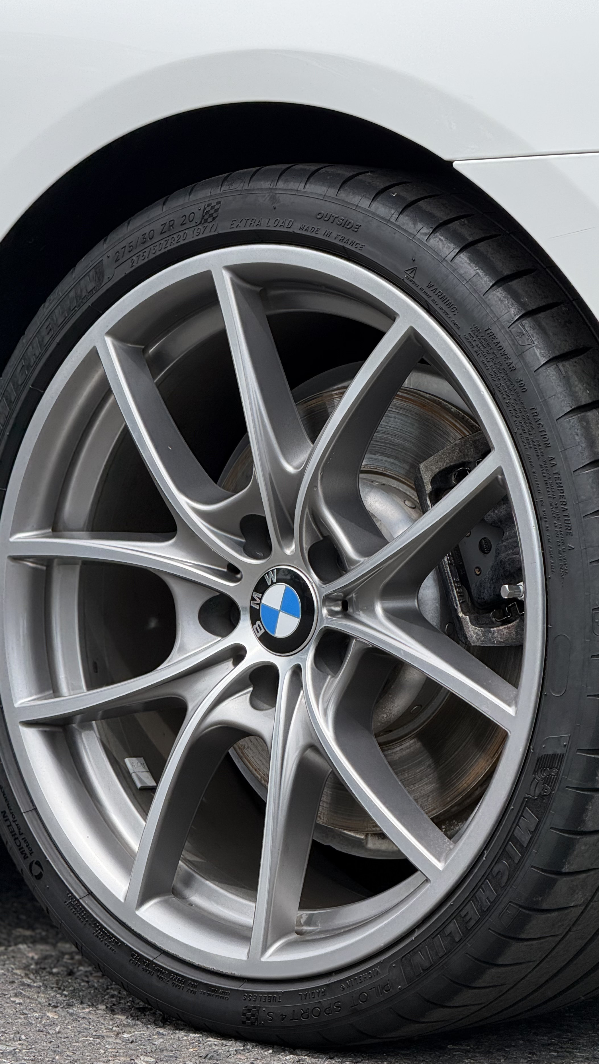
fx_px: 3982
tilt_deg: -5.0
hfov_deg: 8.6
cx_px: 275
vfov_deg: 15.2
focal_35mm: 141
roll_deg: -1.8
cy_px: 514
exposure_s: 1/611
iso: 64
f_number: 2.8
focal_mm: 15.66
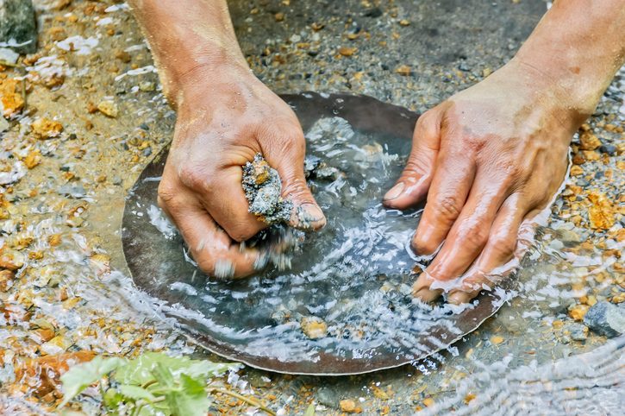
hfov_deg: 16.1
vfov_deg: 10.7
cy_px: 208
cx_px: 312
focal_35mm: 128
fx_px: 2211
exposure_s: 1/125
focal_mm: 85
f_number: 5.6
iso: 200
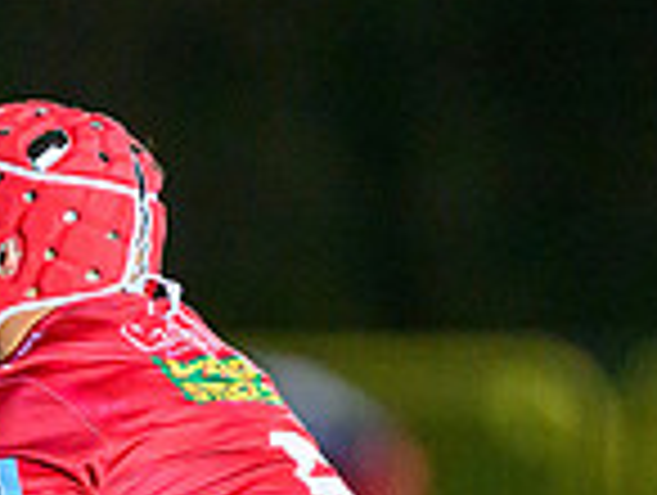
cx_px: -526
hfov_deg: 1.0
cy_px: 893
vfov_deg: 0.8
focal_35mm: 1987
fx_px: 37775
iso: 10000
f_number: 2.8
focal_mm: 400
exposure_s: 1/1250
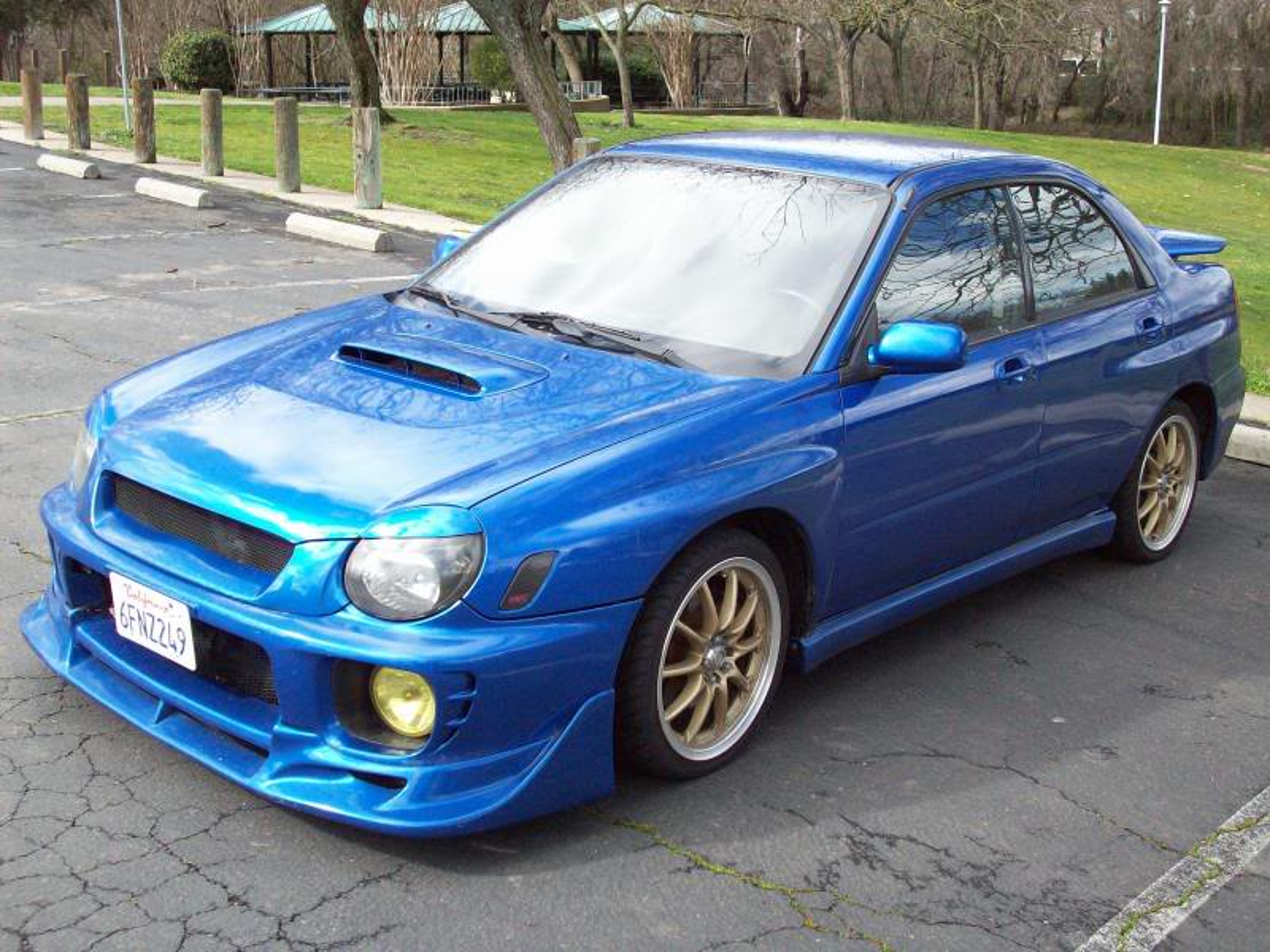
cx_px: 635
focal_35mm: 46
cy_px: 476
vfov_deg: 31.5
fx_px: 1688
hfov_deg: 41.2
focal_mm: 7.6
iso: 200
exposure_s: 1/796
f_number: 3.1
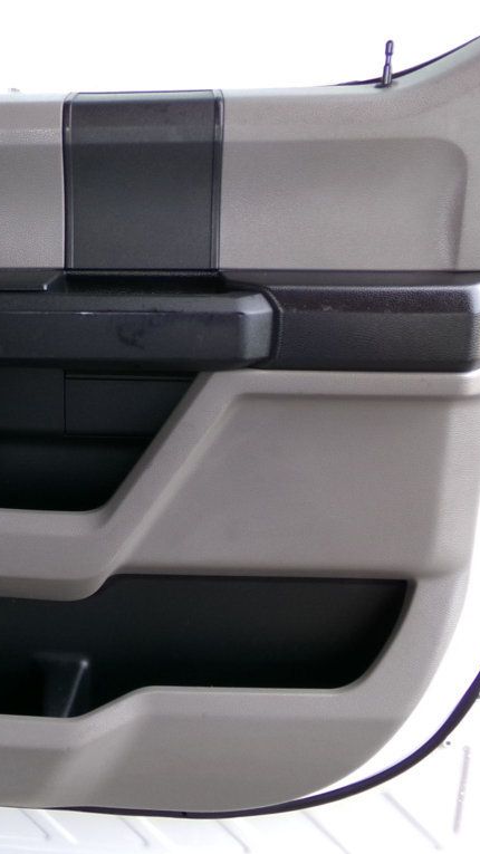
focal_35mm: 35
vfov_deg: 56.6
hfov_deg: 32.8
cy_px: 428
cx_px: 98
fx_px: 792
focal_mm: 4.3
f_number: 3.7
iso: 135
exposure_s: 1/60
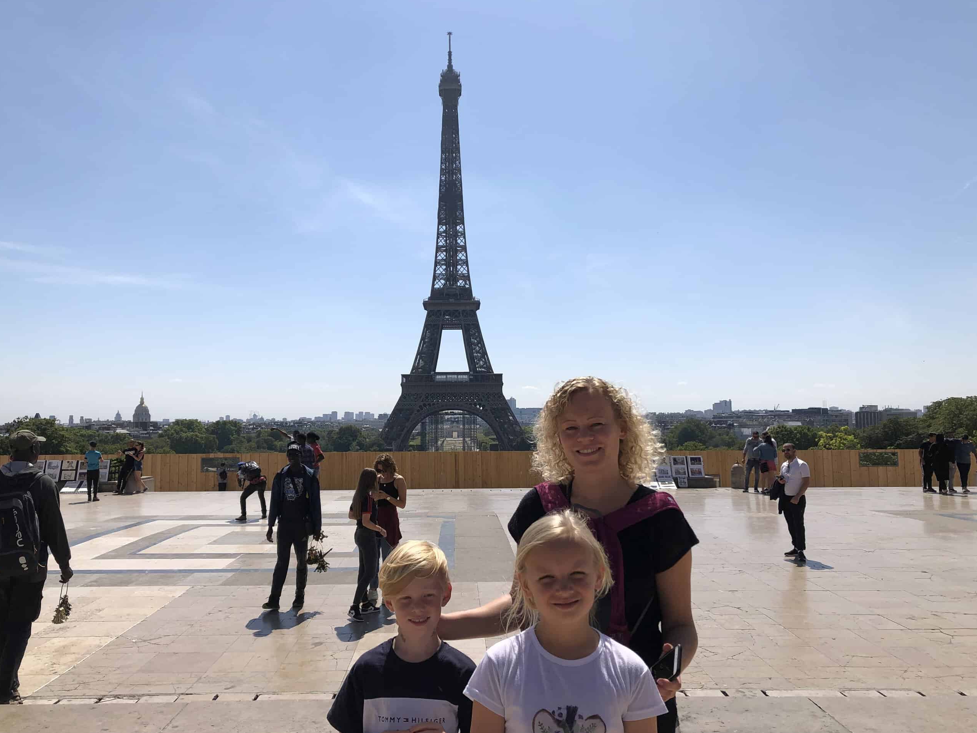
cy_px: 376
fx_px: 847
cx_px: 466
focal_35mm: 30
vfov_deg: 46.8
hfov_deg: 59.9
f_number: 1.8
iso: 20
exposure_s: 1/3745
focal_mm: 3.99
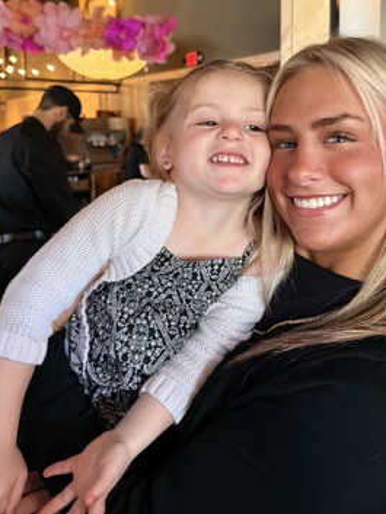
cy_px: 178
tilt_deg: -5.6
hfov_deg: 41.8
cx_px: 212
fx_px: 505
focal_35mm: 34
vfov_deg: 53.0
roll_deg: +0.9
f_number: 1.78
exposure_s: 1/121
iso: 1250
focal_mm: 6.76
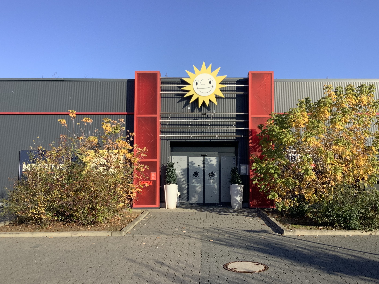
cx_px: 202
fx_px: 394
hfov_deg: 51.3
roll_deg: -0.2
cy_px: 141
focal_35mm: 36
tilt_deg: +4.2
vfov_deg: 39.7
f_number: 2.4
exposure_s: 1/905
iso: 25
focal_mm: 3.3
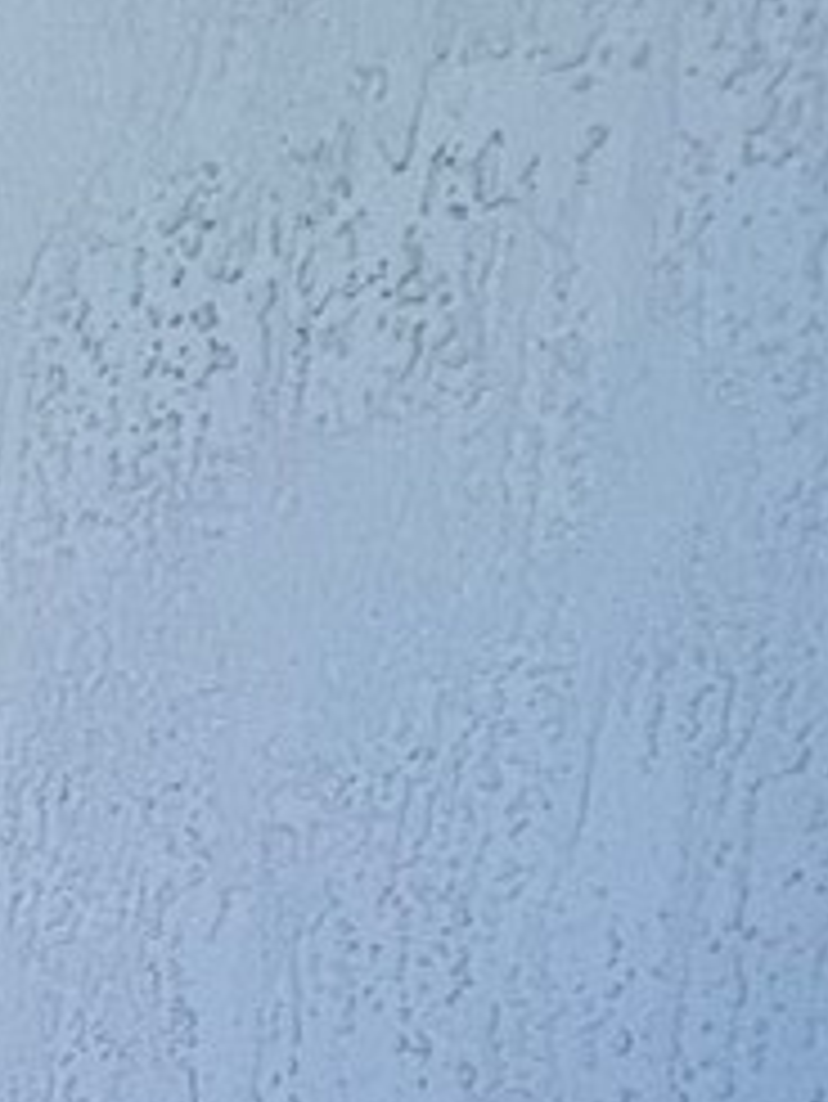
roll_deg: -2.3
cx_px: -1368
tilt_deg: -3.8
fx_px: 2709
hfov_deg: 12.2
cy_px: 1853
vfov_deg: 18.9
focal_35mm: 85
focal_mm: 1.57
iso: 32
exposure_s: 1/99
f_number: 1.8
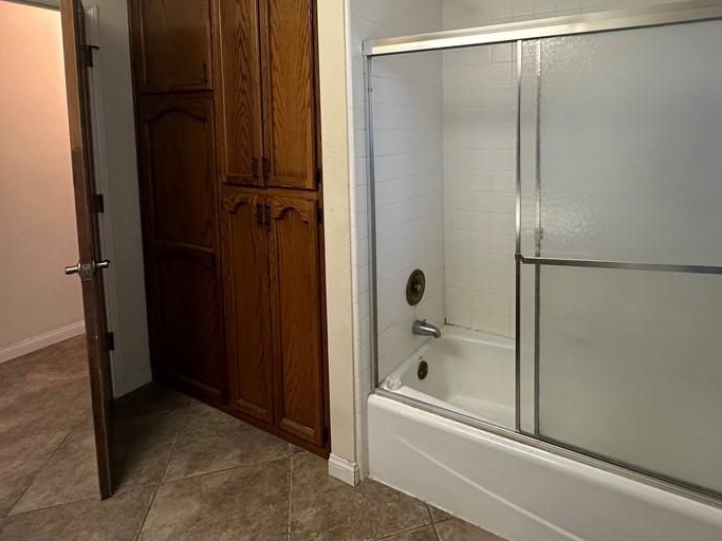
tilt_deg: -5.0
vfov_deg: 61.3
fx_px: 438
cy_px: 164
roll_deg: +0.1
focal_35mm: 21
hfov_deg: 78.0
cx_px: 437
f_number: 2.2
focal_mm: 2.22
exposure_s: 1/60
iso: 250
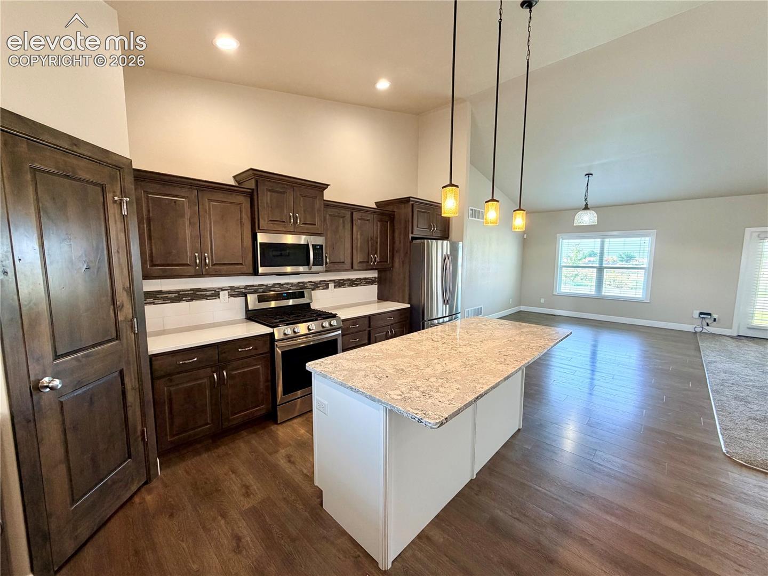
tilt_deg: -6.4
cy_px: 288
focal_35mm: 14
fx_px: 311
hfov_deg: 102.1
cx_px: 384
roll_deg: +0.1
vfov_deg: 85.7
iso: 200
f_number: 2.2
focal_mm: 2.22
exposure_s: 1/60
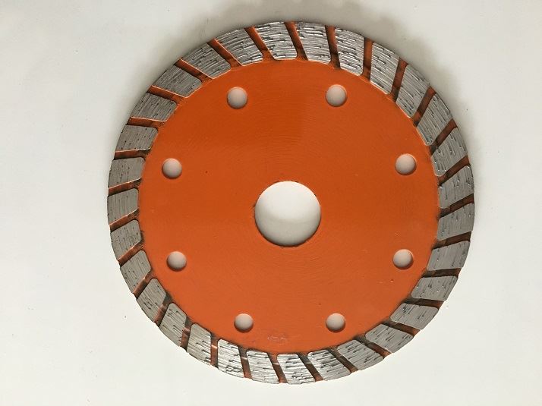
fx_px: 454
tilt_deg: -78.8
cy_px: 203
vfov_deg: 48.2
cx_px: 271
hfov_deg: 61.7
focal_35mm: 29
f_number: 2.2
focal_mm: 4.15
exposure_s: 1/33
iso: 250
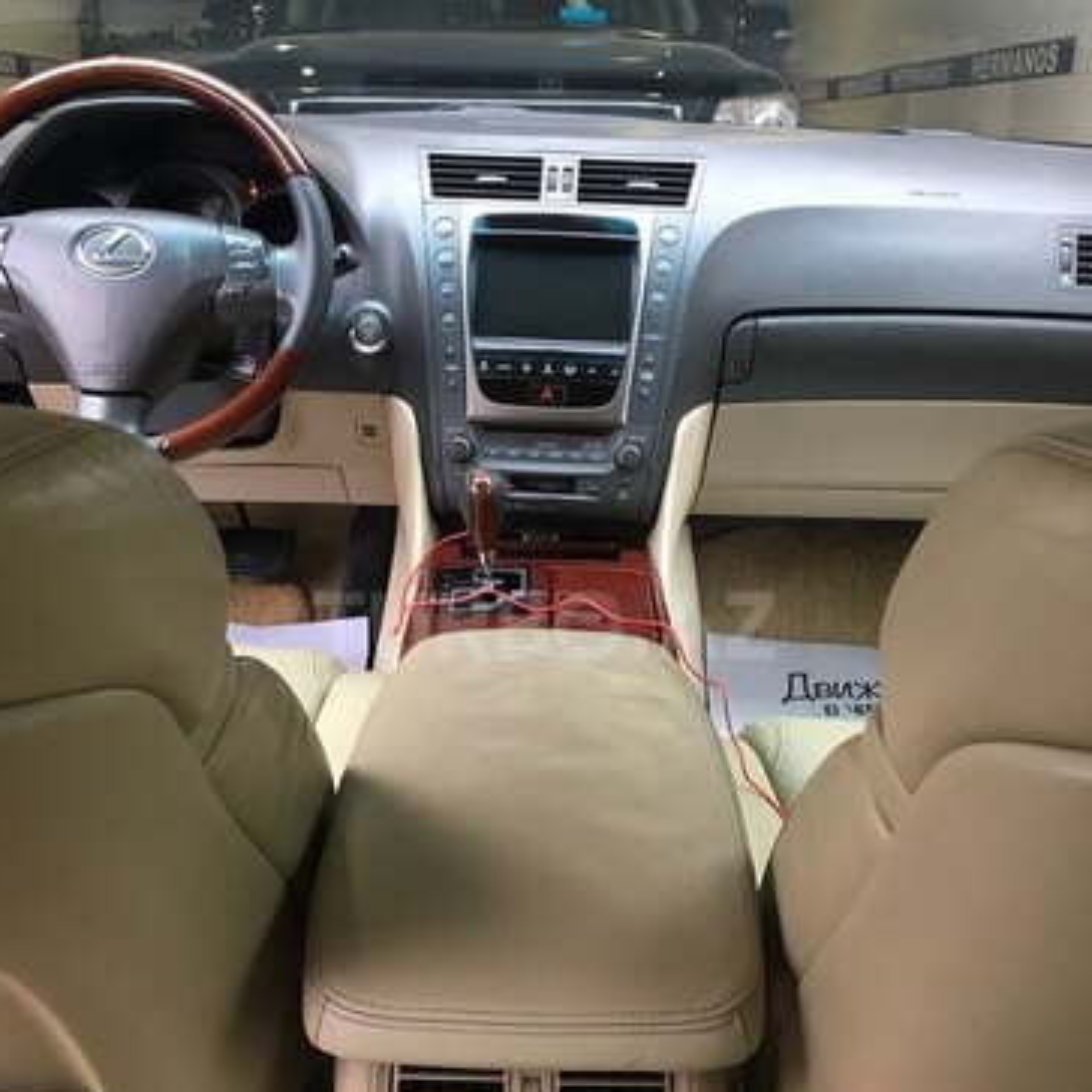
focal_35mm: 35
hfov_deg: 47.2
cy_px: 626
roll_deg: -0.7
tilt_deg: -20.0
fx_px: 1249
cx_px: 544
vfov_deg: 47.1
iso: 50
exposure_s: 1/33
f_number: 2.2
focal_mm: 4.15
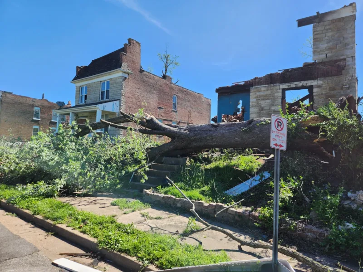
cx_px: 182
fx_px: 241
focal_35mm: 23
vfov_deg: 58.9
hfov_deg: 73.9
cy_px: 136
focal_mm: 5.4
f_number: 1.8
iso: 20
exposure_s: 1/927
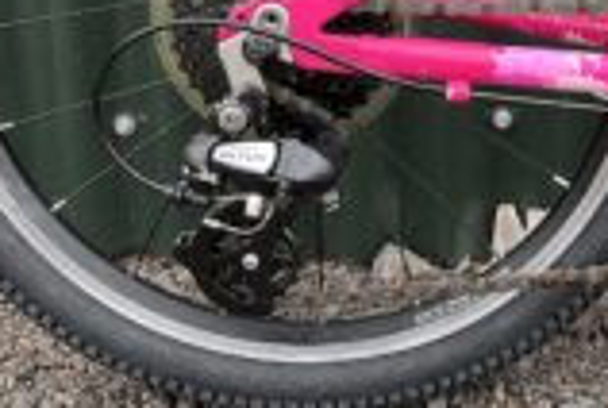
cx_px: 573
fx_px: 1387
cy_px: -100
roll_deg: +0.6
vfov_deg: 16.0
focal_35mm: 82
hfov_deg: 23.9
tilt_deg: -15.6
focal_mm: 5.1
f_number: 1.6
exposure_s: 1/295
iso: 50
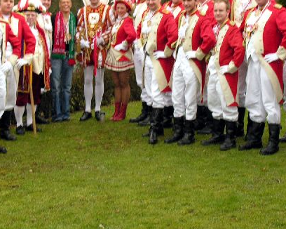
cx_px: 115
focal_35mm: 98
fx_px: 829
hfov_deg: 19.5
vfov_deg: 15.7
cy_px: 74
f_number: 4.4
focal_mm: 12.7
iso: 100
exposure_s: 1/62.1
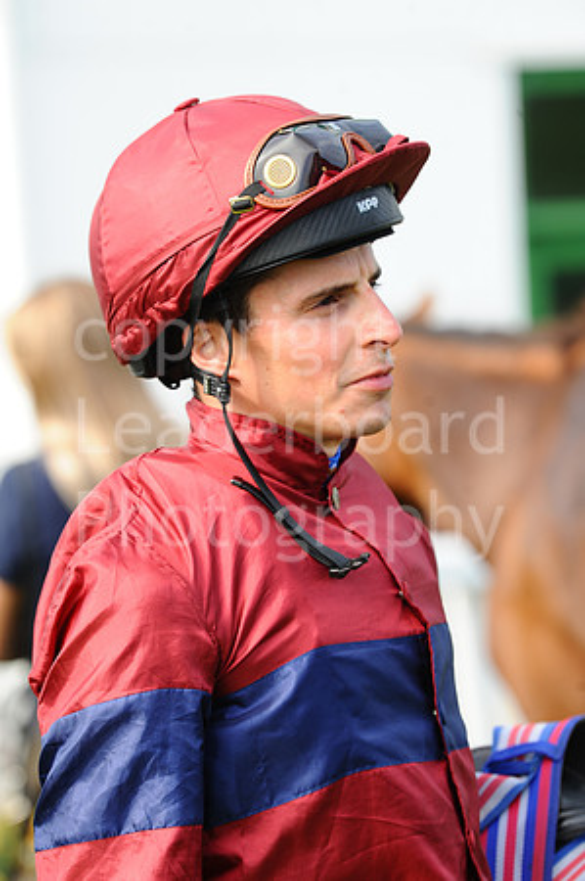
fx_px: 4886
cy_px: 440
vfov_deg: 10.3
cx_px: 292
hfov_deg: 6.9
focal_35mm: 200
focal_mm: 200
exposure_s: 1/640
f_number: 5.6
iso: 400
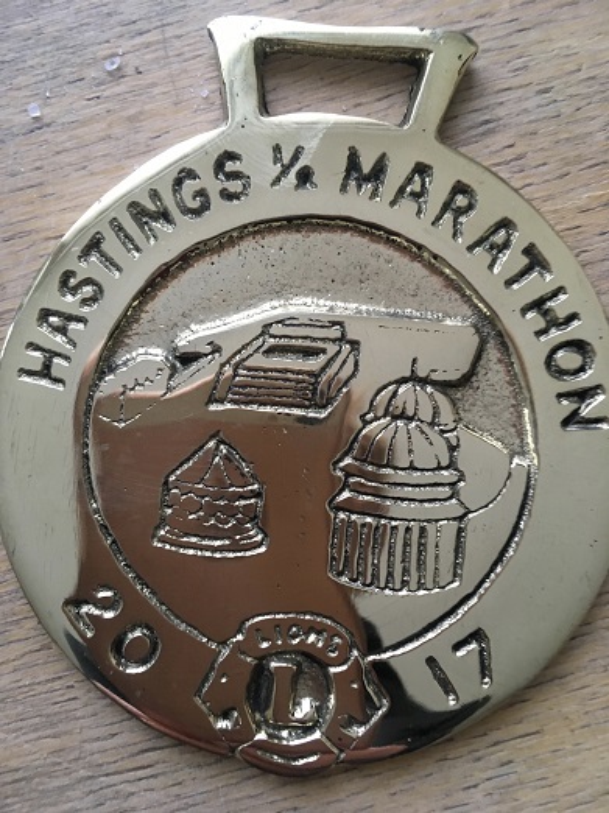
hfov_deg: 48.2
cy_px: 406
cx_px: 304
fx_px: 681
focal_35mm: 29
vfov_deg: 61.7
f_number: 2.2
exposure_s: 1/33
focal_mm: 4.15
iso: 160
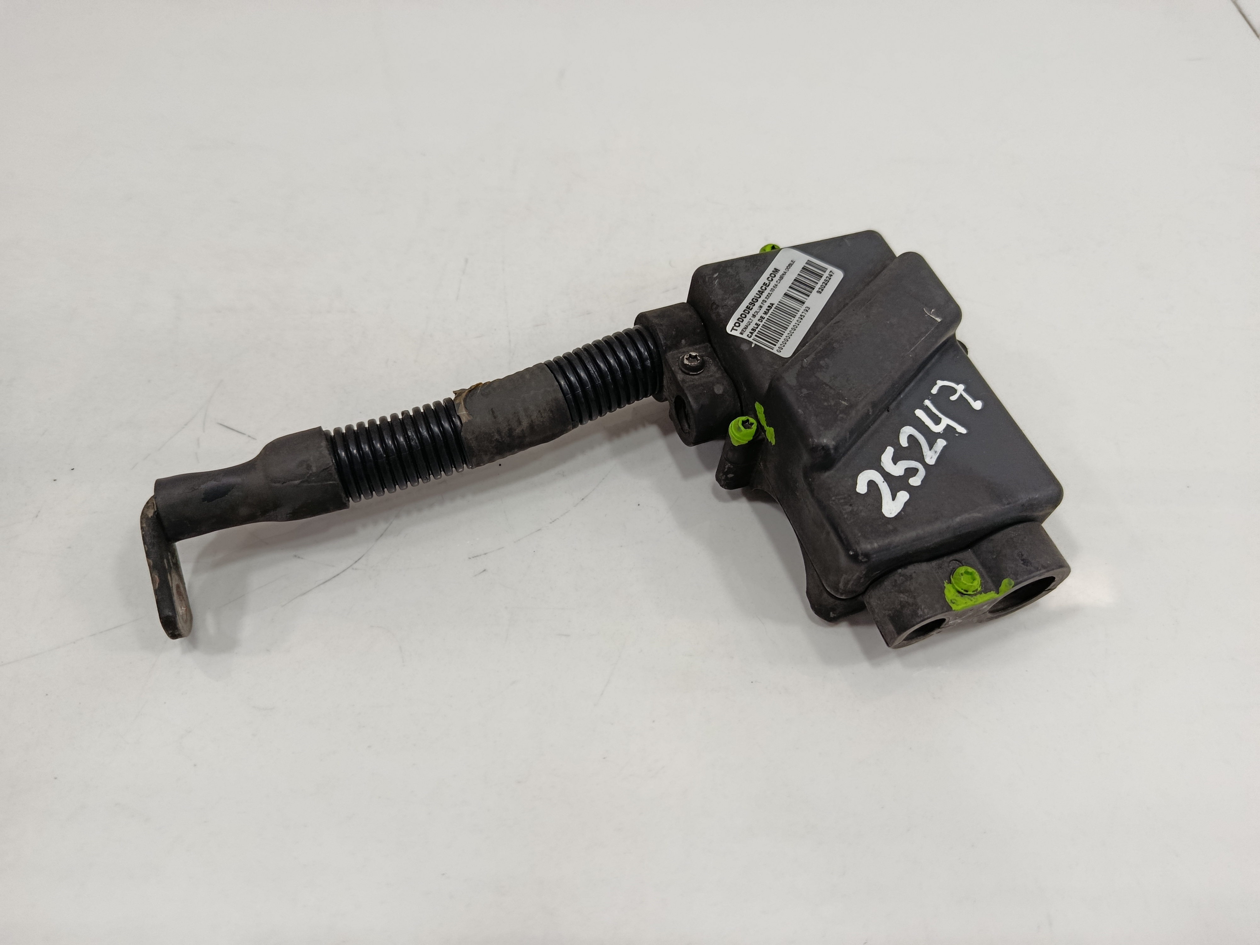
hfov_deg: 71.6
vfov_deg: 56.8
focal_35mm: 24
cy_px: 472
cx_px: 630
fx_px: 874
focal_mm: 5.24
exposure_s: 1/100
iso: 860
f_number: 1.7
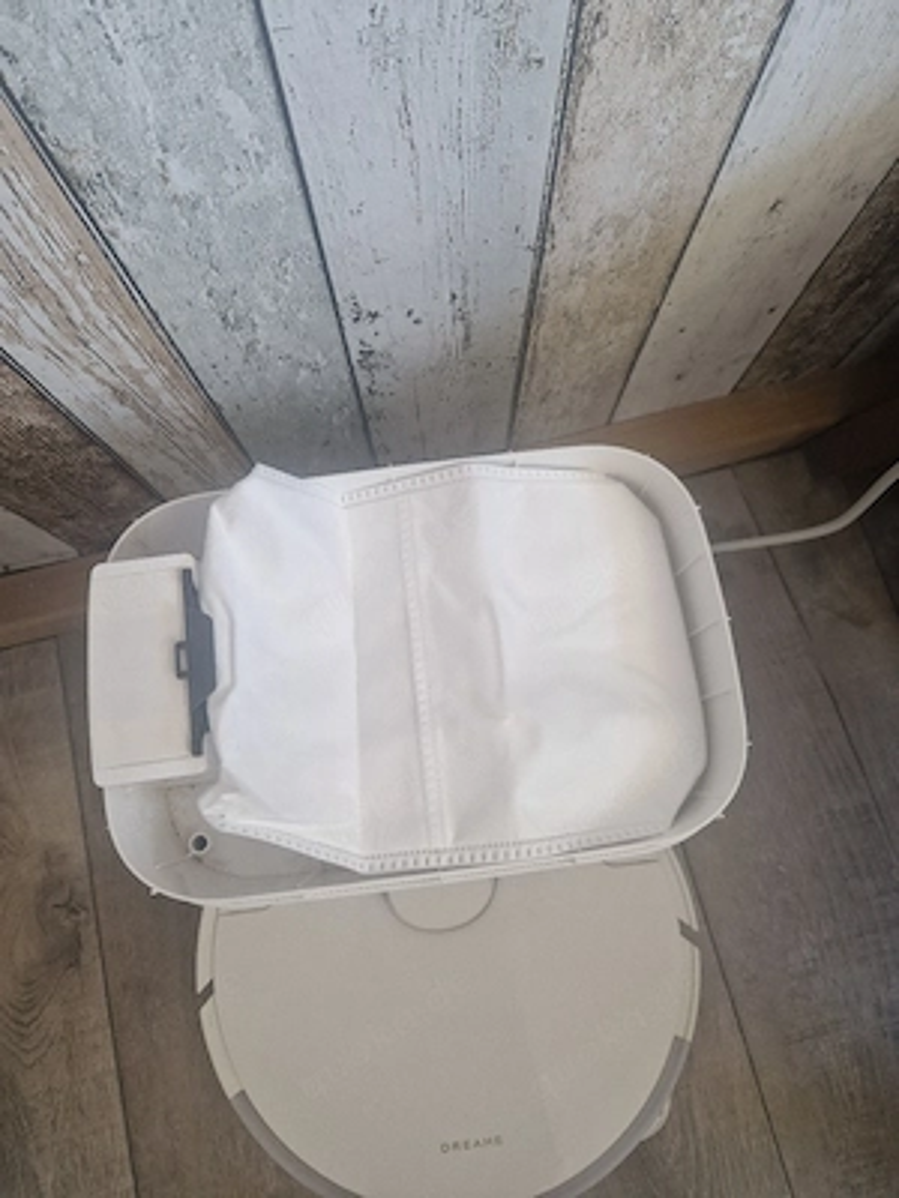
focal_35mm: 23
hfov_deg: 58.9
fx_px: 796
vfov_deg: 73.9
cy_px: 599
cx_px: 450
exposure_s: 1/100
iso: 160
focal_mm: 5.4
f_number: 1.8
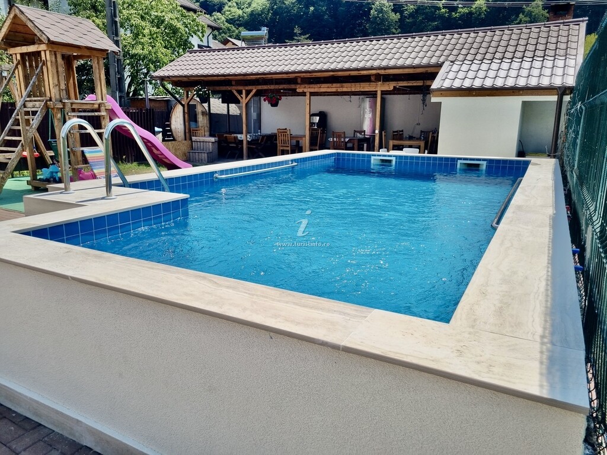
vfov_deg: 53.1
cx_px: 304
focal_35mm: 26
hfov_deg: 67.3
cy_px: 228
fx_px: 456
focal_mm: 5.4
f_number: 1.8
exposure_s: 1/3368
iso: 50
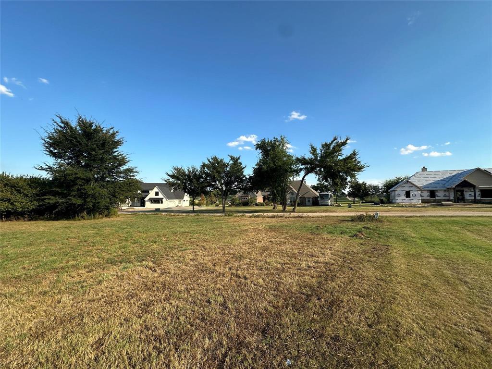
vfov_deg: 85.7
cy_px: 184
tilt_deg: +4.1
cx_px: 246
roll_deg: -1.4
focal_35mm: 14
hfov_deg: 102.1
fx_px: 199
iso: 40
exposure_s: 1/1247
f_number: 2.2
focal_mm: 2.22
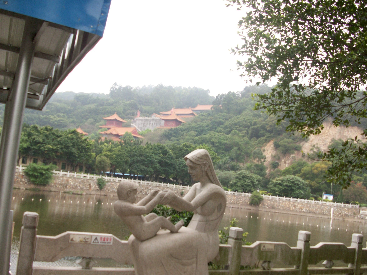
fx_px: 360
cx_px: 184
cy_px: 138
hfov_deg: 54.0
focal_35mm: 34
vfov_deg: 41.8
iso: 64
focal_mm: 5.7
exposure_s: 1/298
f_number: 2.8
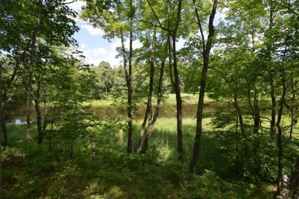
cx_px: 150
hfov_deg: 100.4
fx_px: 125
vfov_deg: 77.3
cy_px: 100
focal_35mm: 15
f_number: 8
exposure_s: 1/250
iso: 280
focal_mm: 10
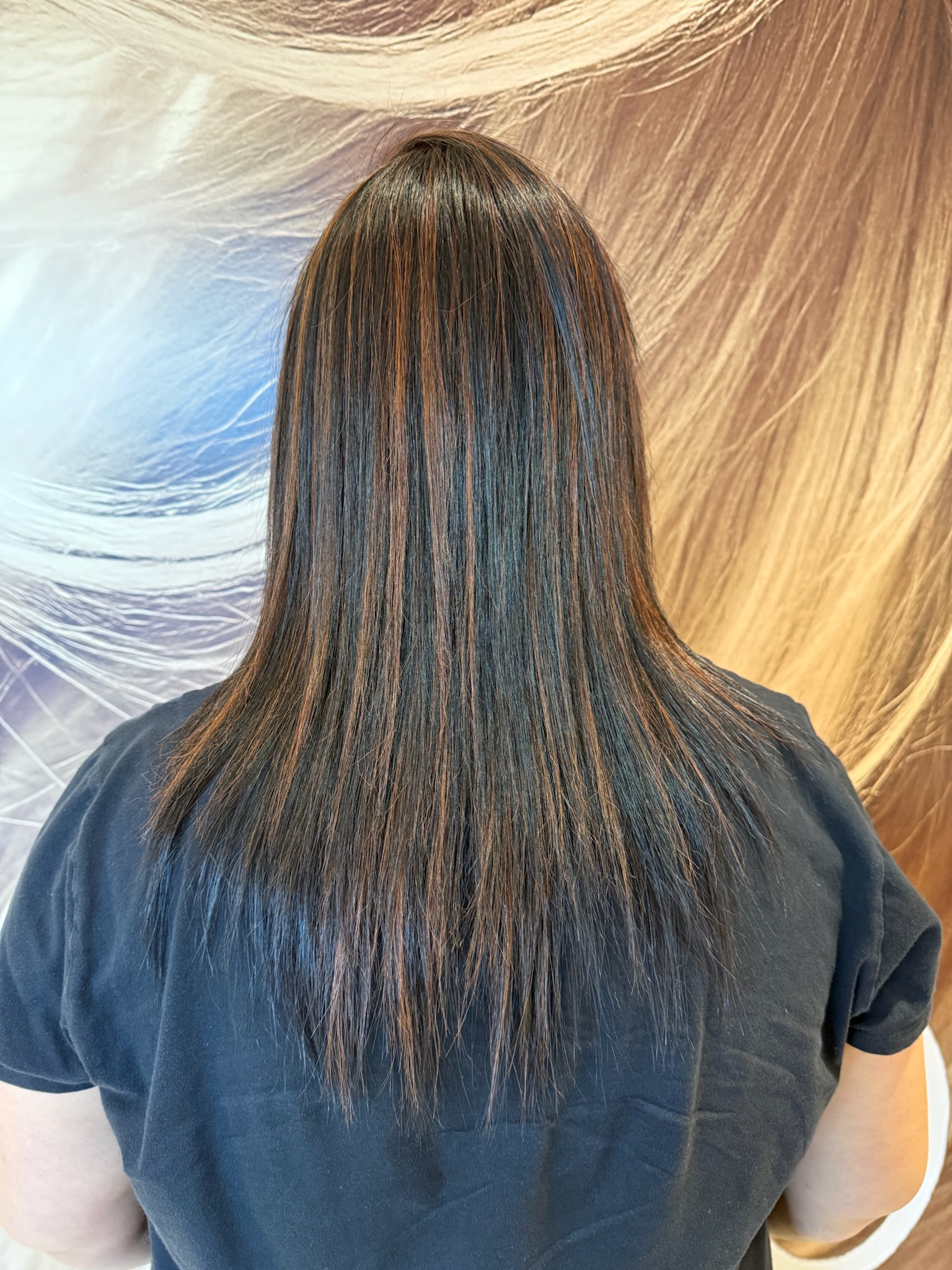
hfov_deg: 56.8
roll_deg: -1.5
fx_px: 880
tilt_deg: -10.2
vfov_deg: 71.6
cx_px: 476
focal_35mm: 24
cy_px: 635
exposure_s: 1/60
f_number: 1.78
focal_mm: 6.76
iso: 400
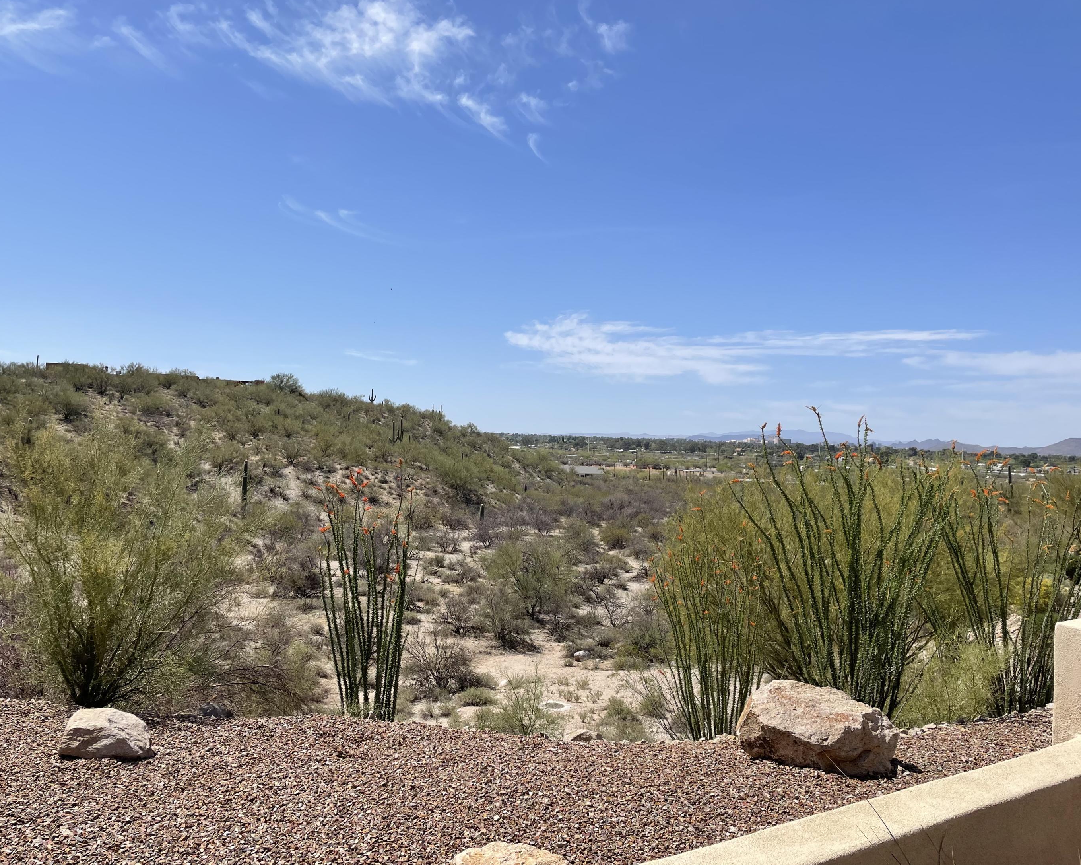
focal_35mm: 28
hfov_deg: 62.2
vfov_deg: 51.5
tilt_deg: +1.8
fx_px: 896
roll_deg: -1.7
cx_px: 506
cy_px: 420
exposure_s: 1/5051
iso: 32
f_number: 1.6
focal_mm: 4.2
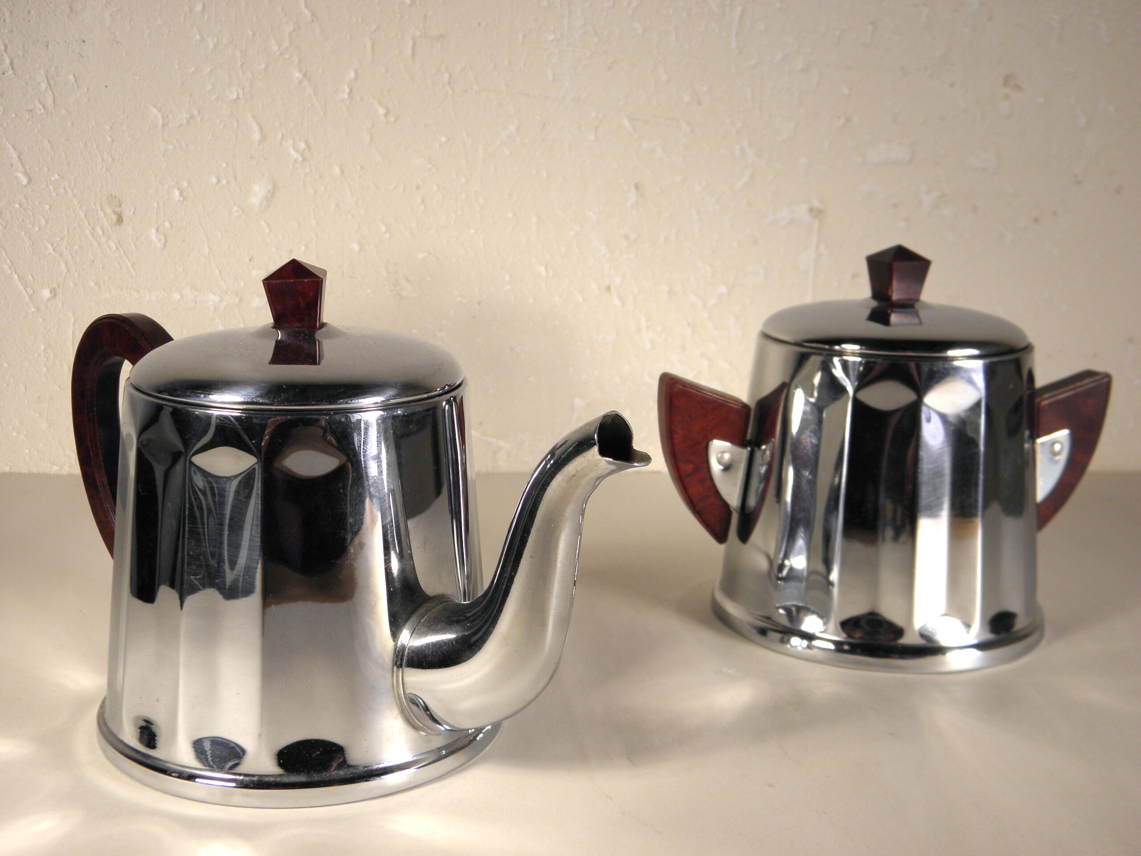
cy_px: 428
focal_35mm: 41
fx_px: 1351
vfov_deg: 35.1
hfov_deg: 45.8
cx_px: 570
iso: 100
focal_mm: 7.5
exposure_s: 1/80
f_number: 3.8
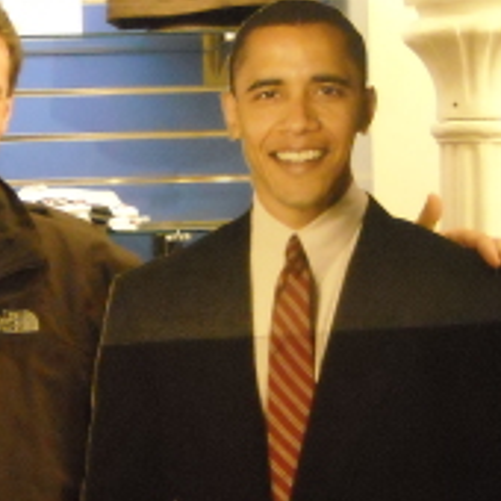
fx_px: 2489
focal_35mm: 152
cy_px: 197
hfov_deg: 11.4
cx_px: 50
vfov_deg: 11.5
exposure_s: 1/67
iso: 800
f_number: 3.9
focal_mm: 12.3
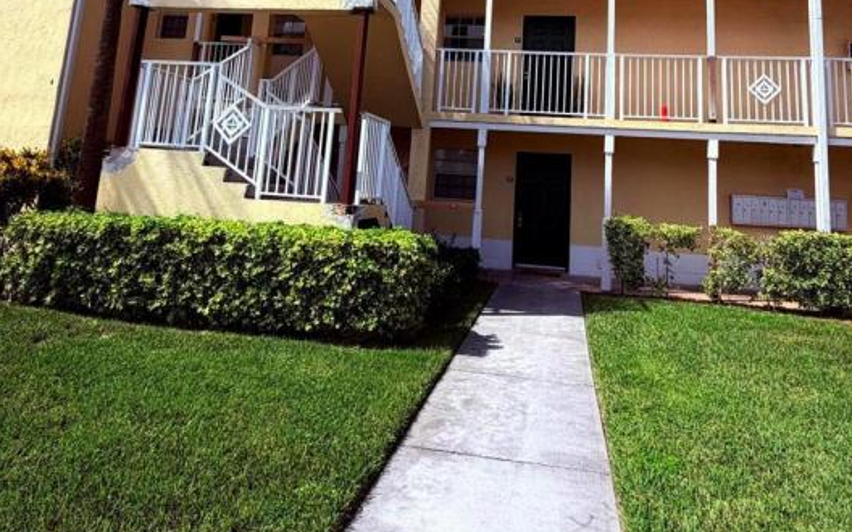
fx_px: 627
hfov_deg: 68.3
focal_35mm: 27
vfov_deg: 42.9
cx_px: 460
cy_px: 74
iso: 20
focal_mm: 2.22
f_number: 2.2
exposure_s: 1/770
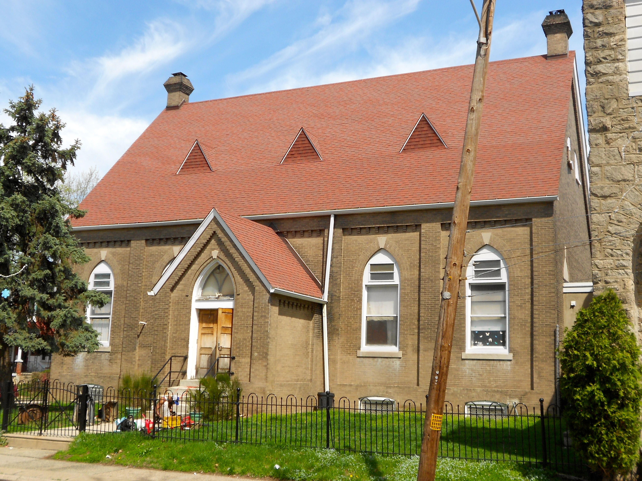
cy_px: 240
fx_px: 686
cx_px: 321
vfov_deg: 38.7
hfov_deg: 50.1
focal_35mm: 37
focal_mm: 6.7
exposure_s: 1/500
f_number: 3.9
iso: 80
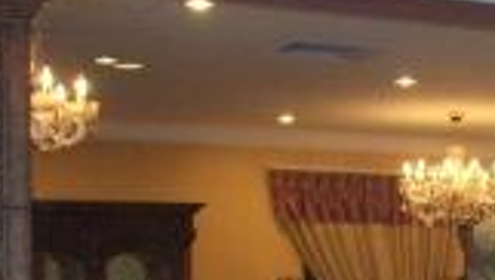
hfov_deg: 17.7
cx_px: 667
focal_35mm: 112
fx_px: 1472
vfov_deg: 10.6
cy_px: 375
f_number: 2.8
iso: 400
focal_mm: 6.2
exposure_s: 1/60
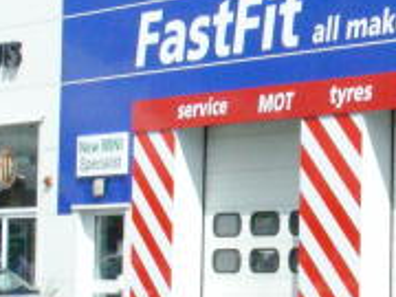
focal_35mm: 165
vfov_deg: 9.0
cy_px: 110
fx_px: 1888
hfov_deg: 11.8
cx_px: 433
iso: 800
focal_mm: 9.7
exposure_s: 1/1000
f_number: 13.6
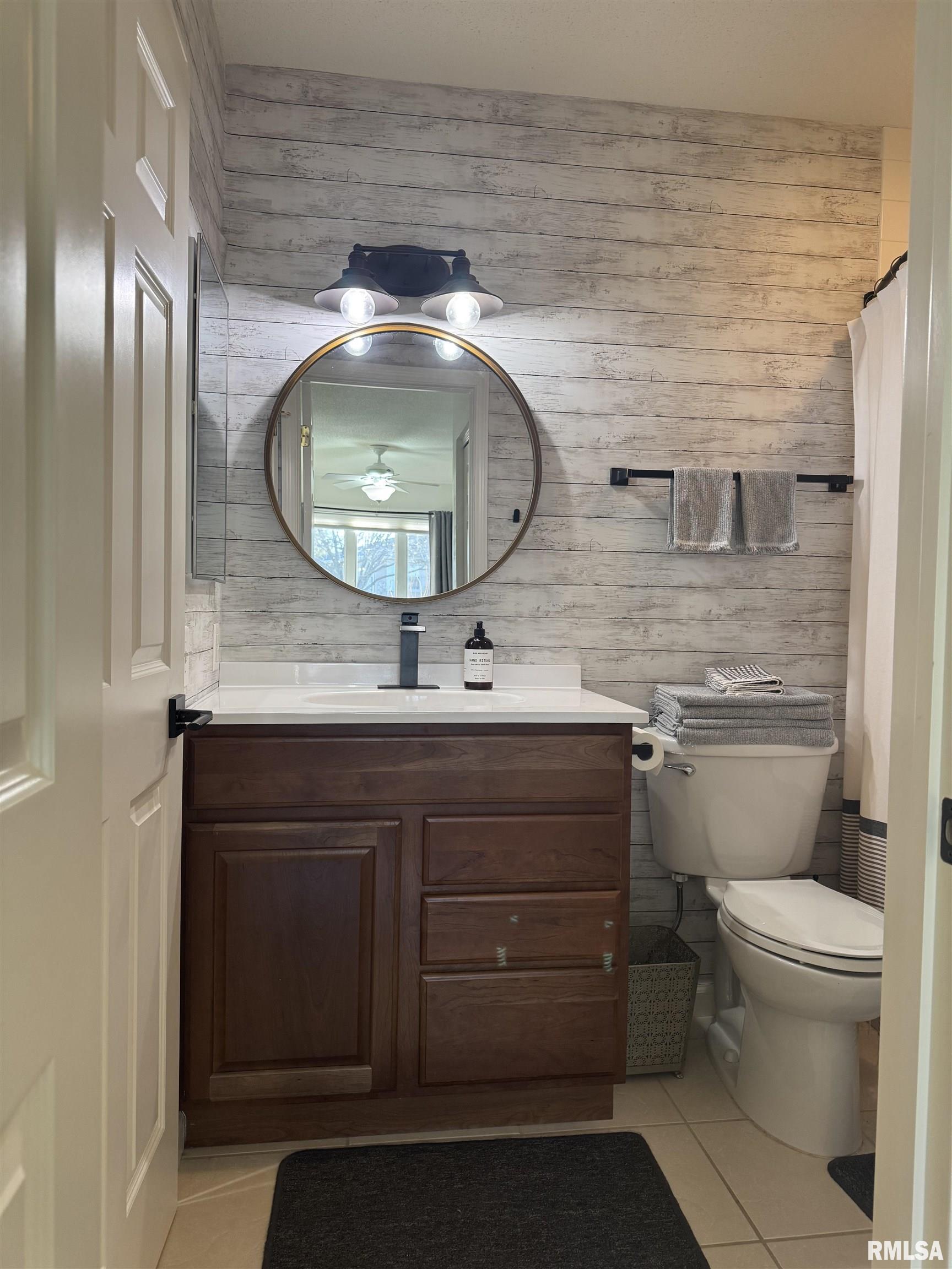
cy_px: 634
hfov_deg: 56.8
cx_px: 476
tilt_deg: -1.8
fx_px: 880
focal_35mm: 24
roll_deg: -1.0
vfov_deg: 71.6
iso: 200
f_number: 1.78
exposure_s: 1/120
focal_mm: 6.76
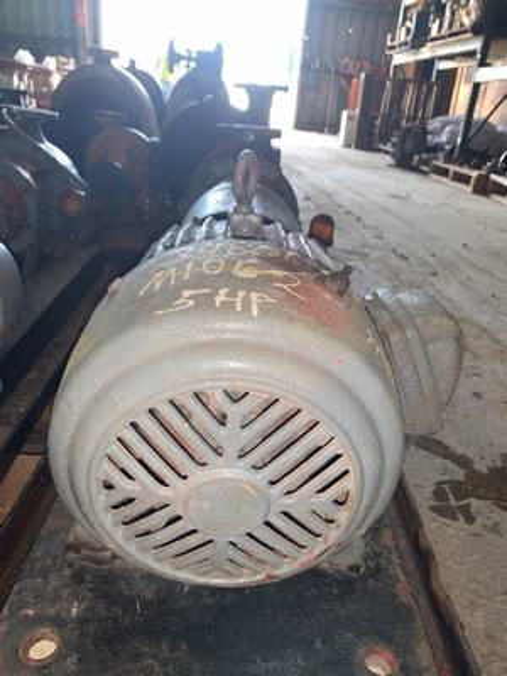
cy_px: 338
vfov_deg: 67.3
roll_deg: -5.6
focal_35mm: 26
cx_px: 254
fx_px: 508
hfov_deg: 53.1
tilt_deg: -22.4
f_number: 1.8
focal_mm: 4.25
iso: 40
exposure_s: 1/35
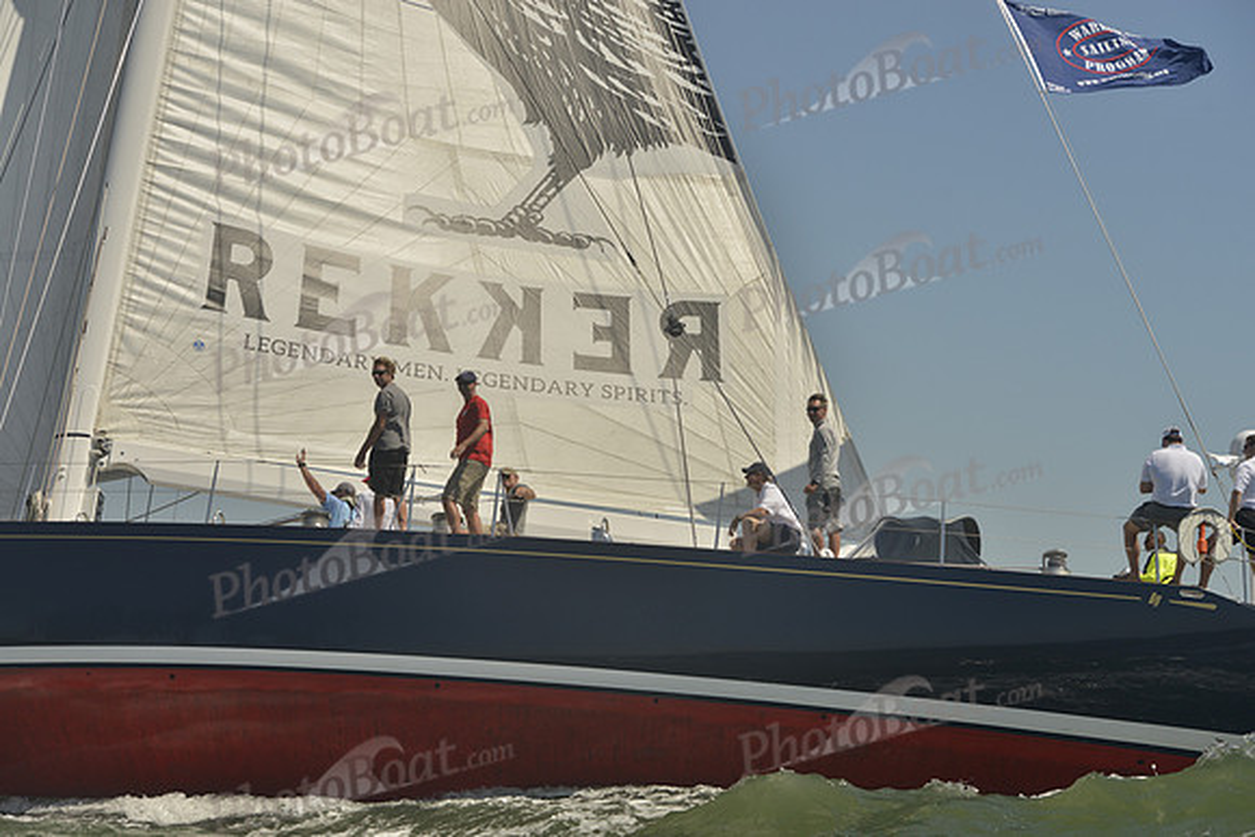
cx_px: 628
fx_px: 2441
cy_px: 418
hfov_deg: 28.8
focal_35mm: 70
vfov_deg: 19.5
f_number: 8
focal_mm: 70
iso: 280
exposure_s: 1/1000
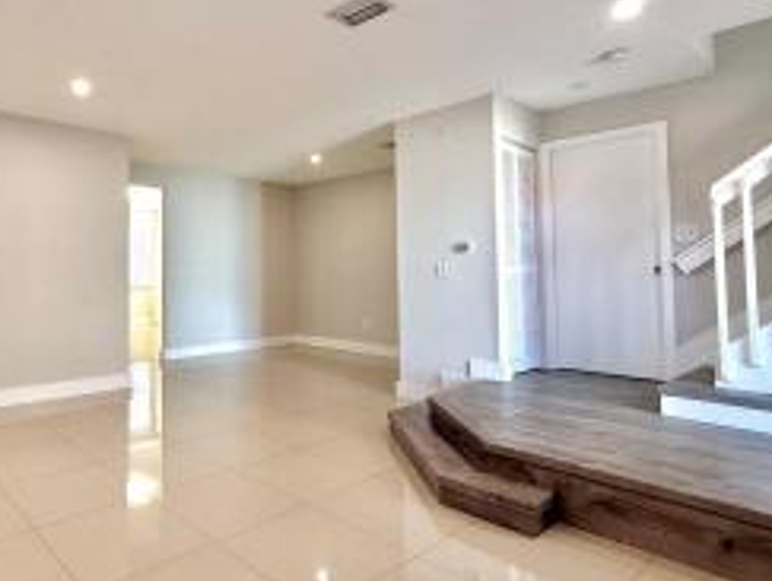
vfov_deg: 58.8
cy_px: 248
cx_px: 210
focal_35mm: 23
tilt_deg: +3.1
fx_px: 514
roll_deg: +0.0
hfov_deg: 69.8
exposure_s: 1/120
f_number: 2.2
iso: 160
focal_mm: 2.22
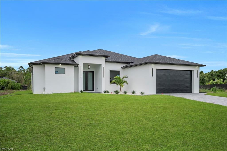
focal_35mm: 30
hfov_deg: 61.9
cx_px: 114
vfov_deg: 43.6
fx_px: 189
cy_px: 76
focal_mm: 20
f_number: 7.1
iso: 100
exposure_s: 1/200
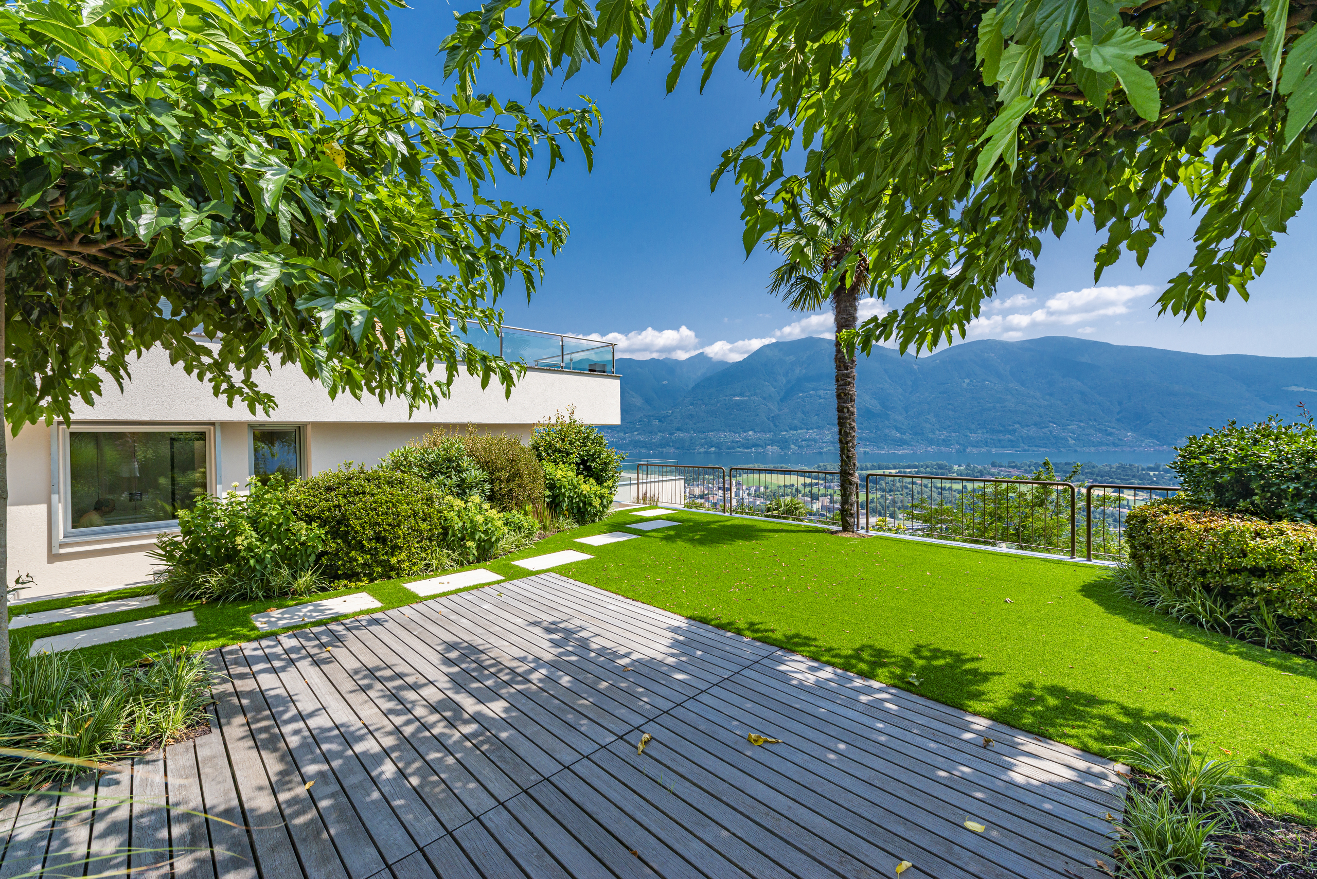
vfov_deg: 81.3
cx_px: 658
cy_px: 440
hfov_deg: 104.2
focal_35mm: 14
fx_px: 512
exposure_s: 1/640
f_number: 9
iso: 100
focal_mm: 14
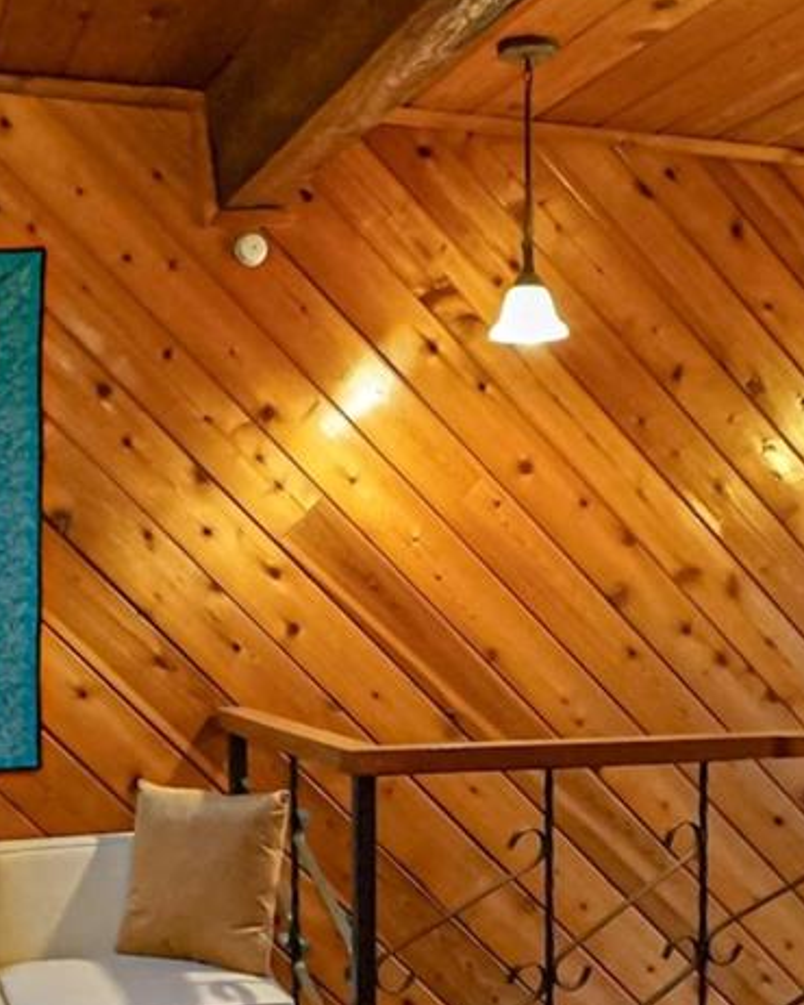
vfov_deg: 35.6
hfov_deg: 29.0
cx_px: 535
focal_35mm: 52
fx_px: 1546
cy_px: 683
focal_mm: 16
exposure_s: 1/160
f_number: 4
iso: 6400
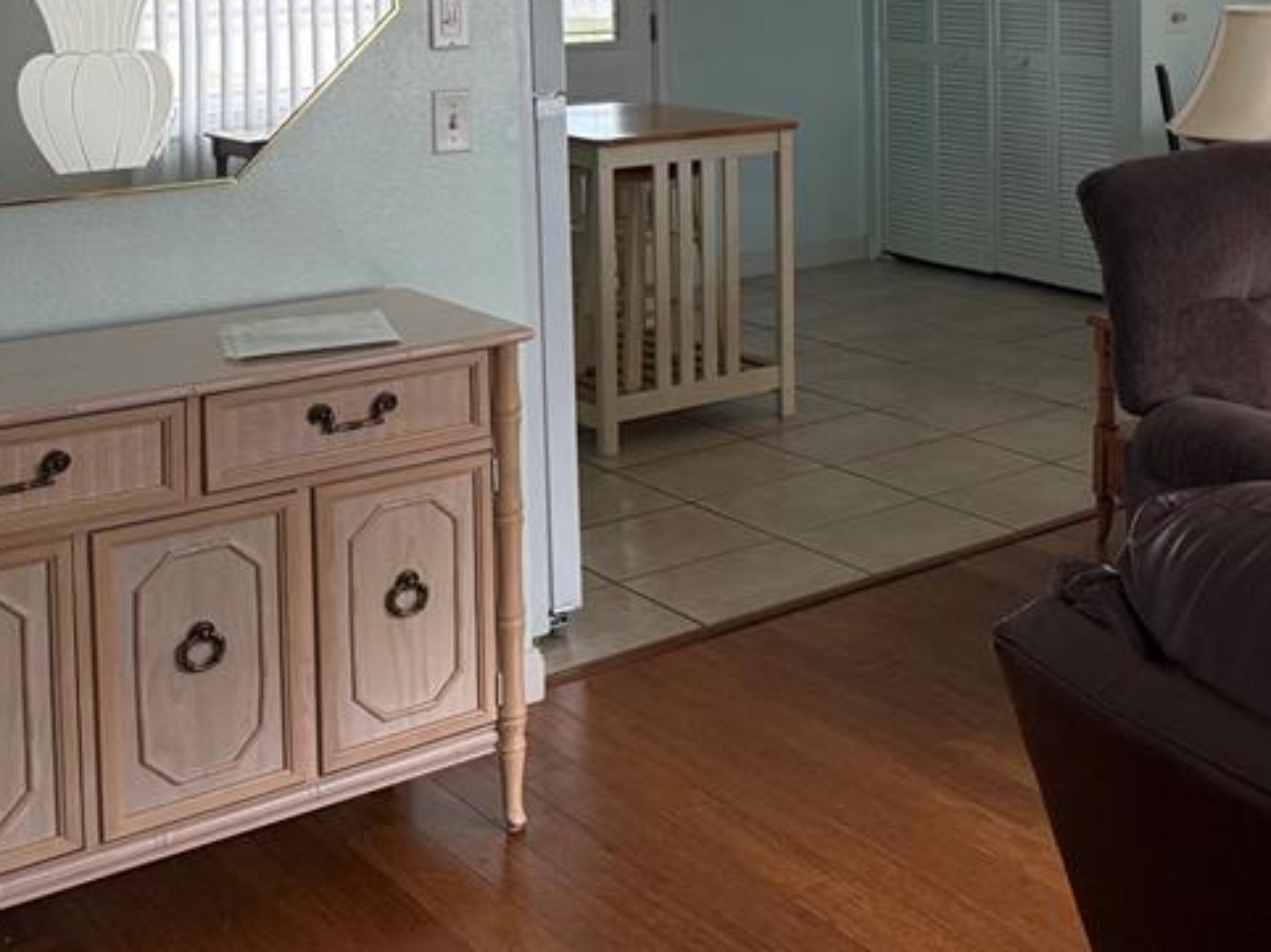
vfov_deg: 27.2
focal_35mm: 51
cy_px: 45
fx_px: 1872
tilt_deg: -3.2
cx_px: 1292
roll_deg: -0.4
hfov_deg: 34.0
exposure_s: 1/93
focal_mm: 6.76
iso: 200
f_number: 1.78
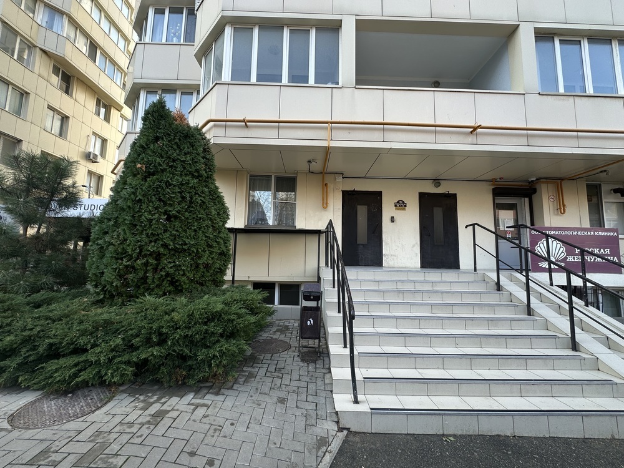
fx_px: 252
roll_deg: -1.2
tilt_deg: +6.9
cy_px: 234
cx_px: 312
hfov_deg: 102.1
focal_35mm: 14
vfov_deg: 85.7
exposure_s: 1/173
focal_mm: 2.22
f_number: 2.2
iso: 40
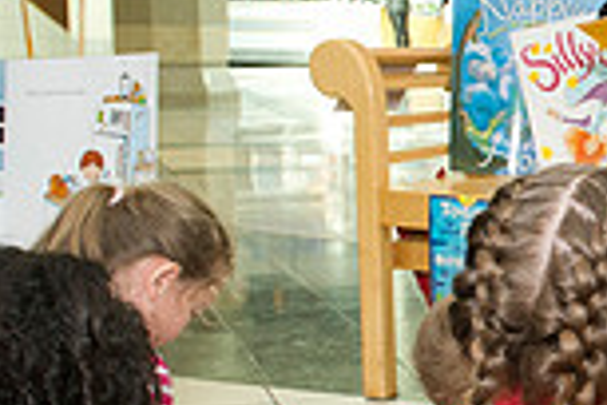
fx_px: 1534
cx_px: 821
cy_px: 274
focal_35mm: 91
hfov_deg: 20.2
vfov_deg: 15.0
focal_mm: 24
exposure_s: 1/250
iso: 1250
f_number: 5.6
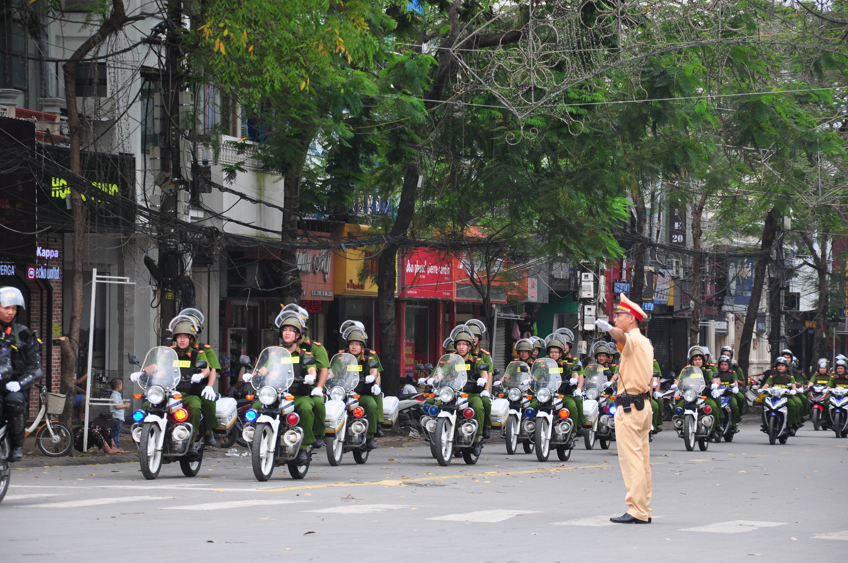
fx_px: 3705
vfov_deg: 8.7
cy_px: 282
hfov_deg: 13.1
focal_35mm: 158
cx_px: 424
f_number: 6.3
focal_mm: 105
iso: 500
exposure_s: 1/500
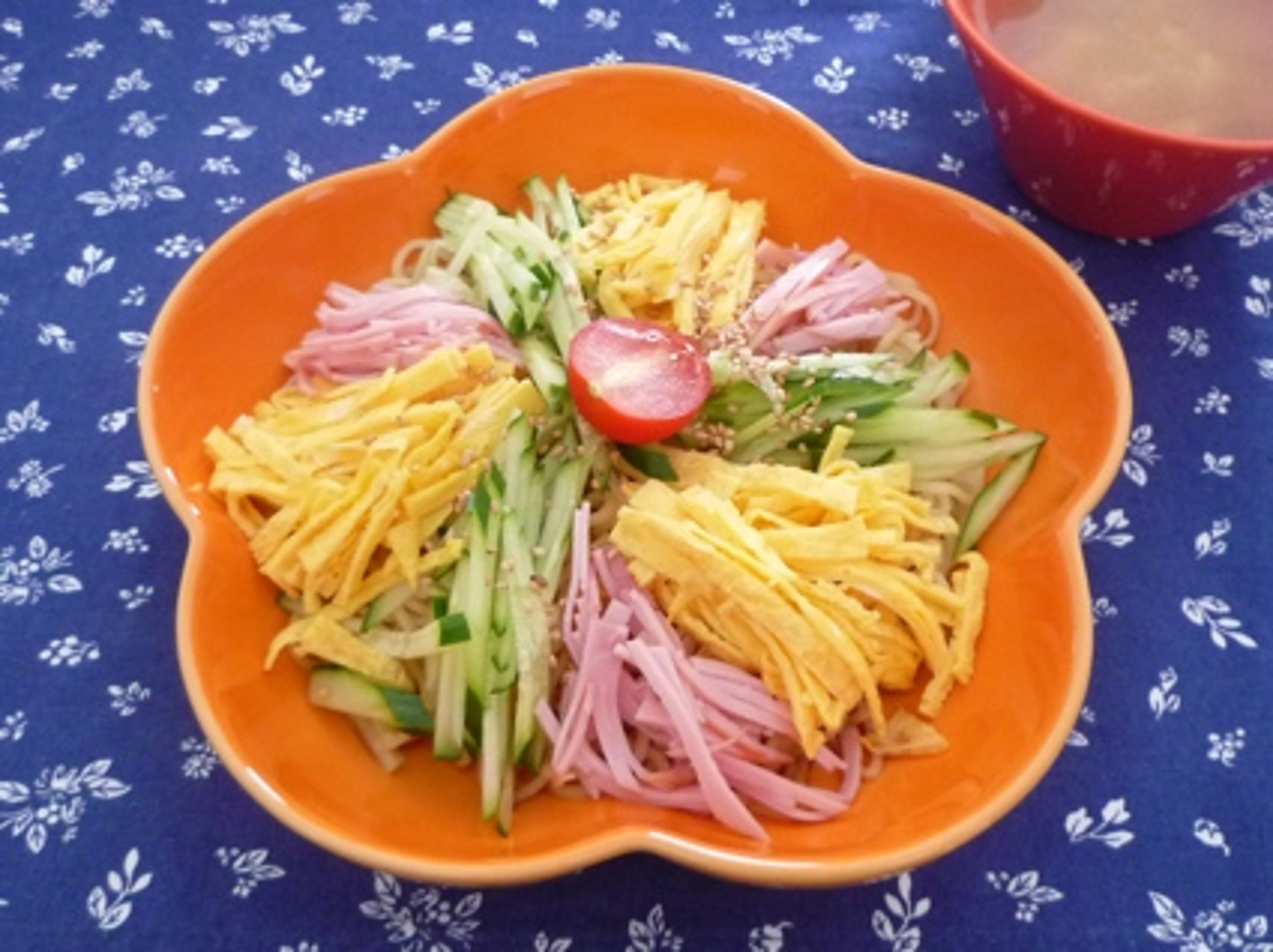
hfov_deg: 50.2
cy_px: 476
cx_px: 636
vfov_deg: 38.6
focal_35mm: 37
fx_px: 1360
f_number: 2.8
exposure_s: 1/15
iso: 400
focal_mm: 4.4
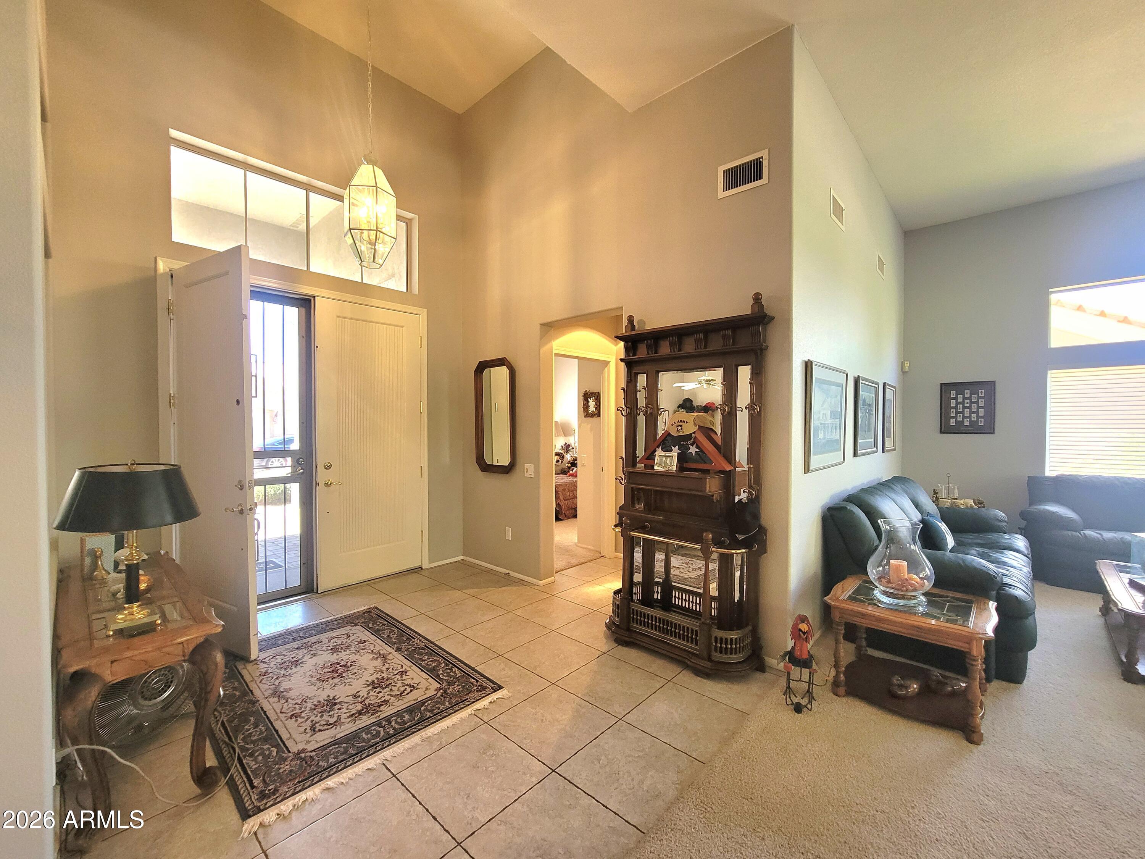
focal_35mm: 13
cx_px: 572
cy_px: 430
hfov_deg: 106.2
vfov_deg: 89.9
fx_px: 430
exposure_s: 1/60.2
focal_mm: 2.2
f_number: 2.2
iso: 400
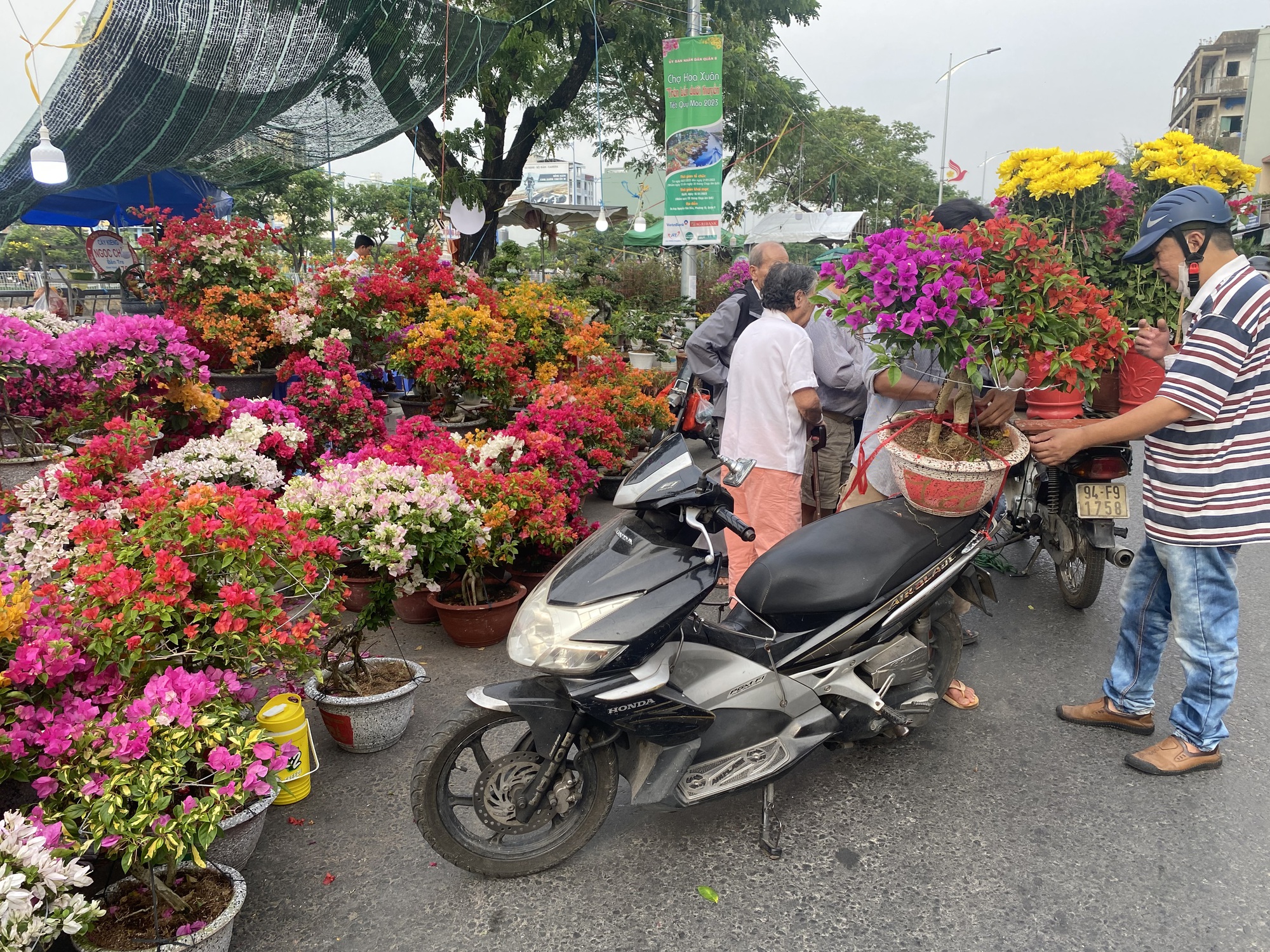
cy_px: 476
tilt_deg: -11.2
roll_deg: -0.3
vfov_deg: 53.1
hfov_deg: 67.3
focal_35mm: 26
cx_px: 635
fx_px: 954
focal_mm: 4.25
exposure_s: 1/391
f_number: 1.8
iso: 32
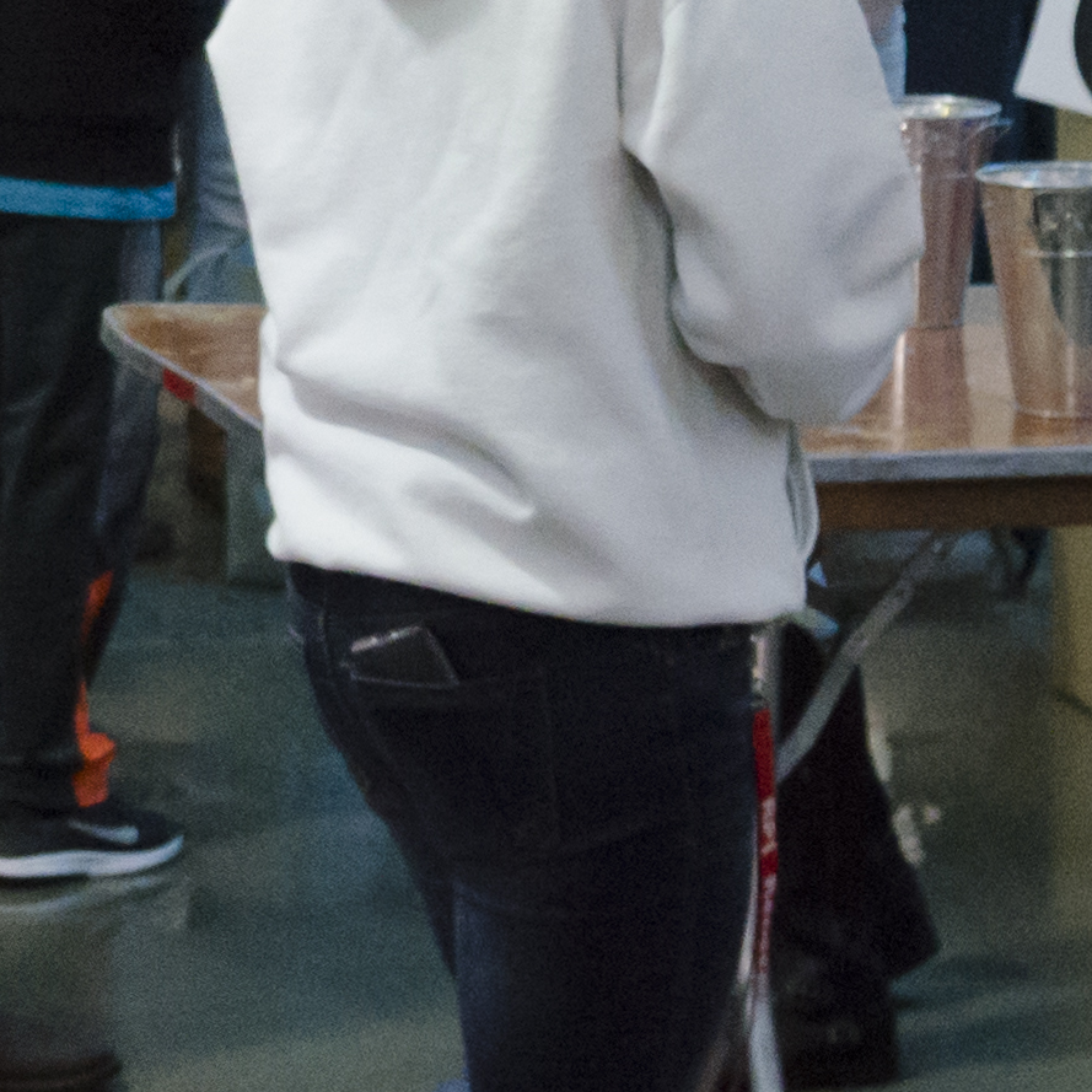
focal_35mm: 180
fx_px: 6424
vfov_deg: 9.6
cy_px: -55
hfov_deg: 9.5
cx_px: -502
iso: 3200
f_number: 3.8
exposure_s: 1/250
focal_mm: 26
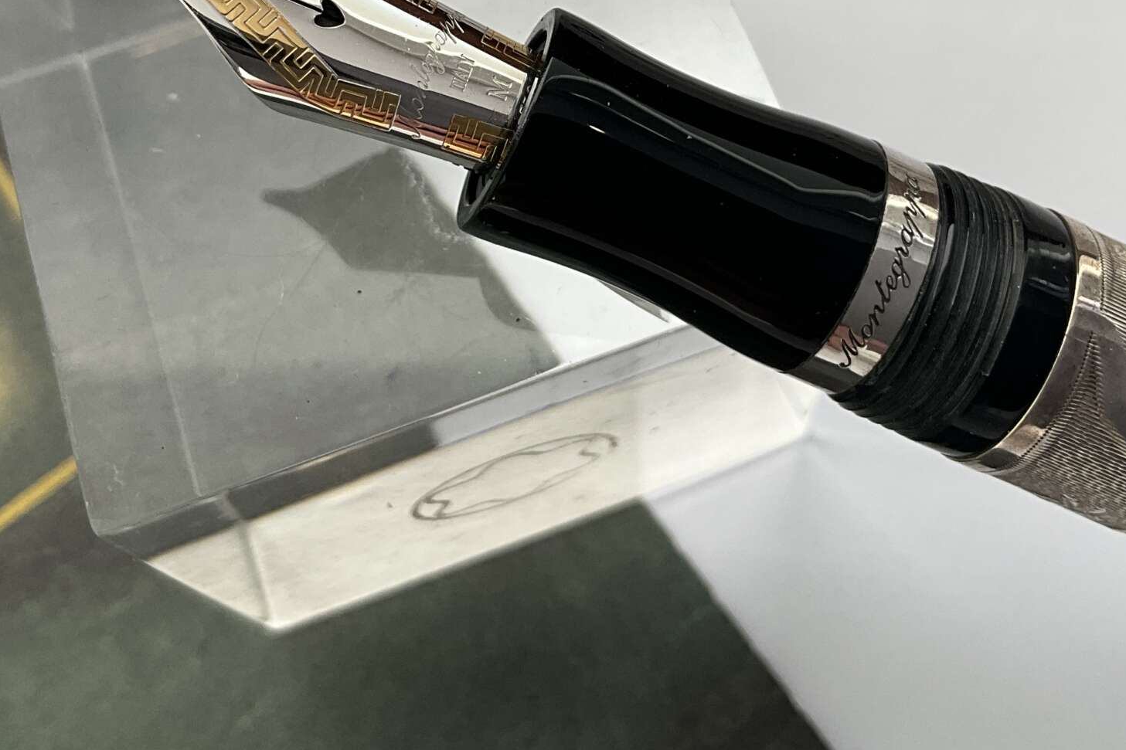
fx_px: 1657
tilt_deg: -66.3
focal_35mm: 53
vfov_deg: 24.6
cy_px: 47
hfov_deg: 37.5
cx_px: 556
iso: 32
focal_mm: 3
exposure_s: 1/100
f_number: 1.8
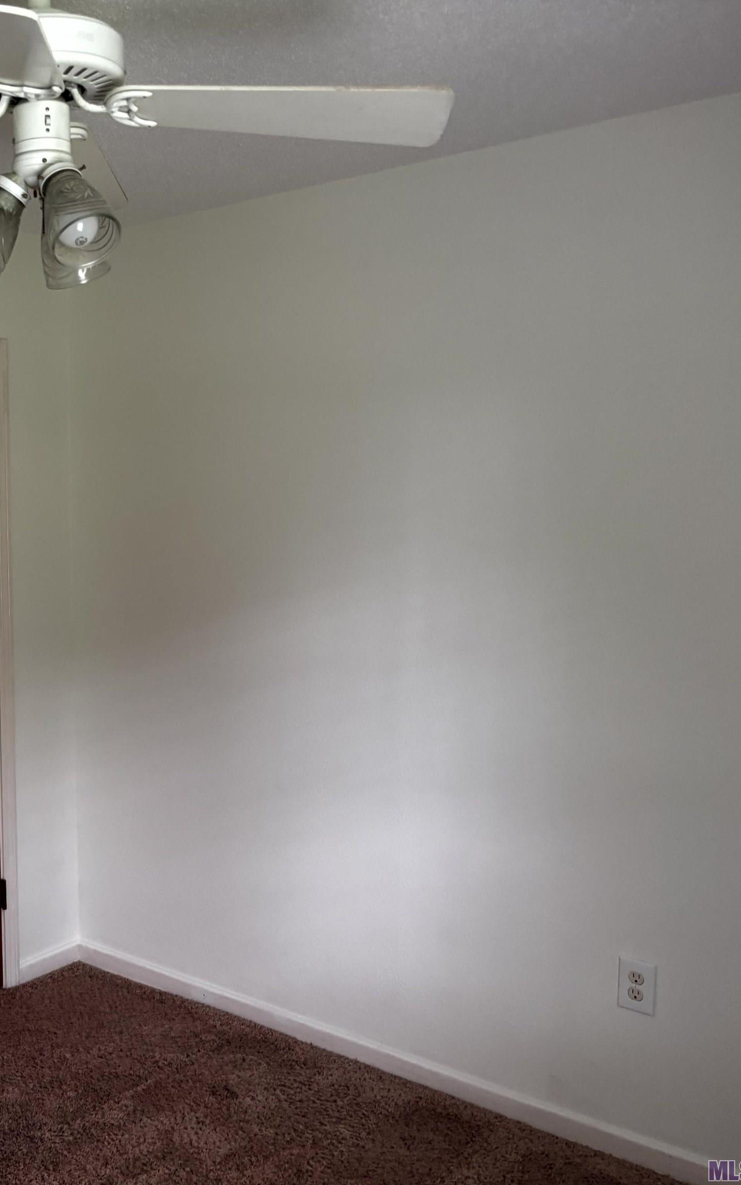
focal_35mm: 37
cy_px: 594
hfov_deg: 31.7
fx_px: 1196
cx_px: -10
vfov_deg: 52.7
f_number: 1.6
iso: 125
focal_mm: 5.96
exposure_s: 1/72
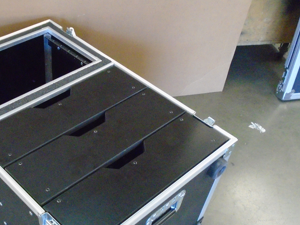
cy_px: 174
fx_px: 381
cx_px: 97
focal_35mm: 44
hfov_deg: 42.3
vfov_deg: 32.2
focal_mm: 4.6
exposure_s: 1/30
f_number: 3.2
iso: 800
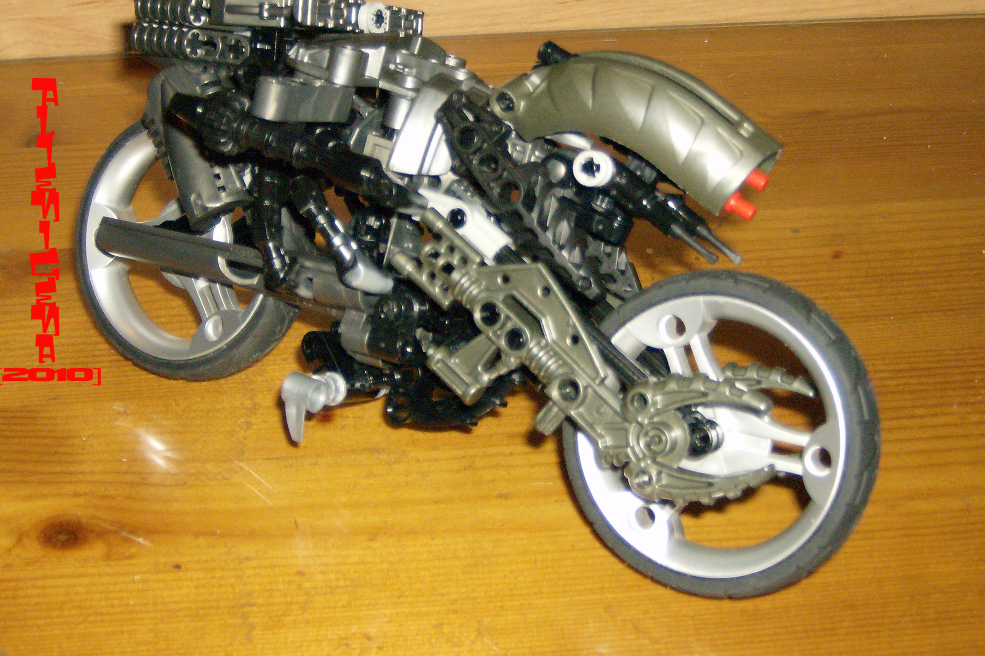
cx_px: 464
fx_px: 1587
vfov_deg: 23.4
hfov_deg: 34.5
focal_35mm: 58
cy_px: 313
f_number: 3.1
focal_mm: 7.7
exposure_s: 1/74
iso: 200
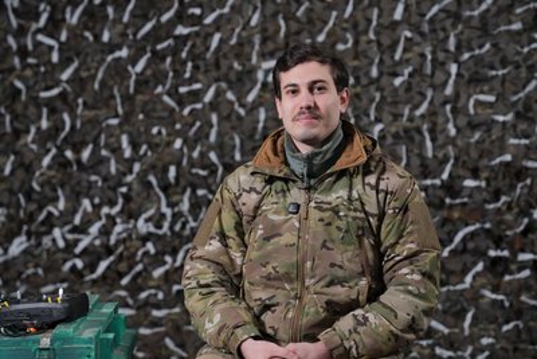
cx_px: 268
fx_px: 925
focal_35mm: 62
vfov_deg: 21.9
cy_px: 180
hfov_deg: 32.4
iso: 800
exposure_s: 1/50
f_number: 2.8
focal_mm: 62
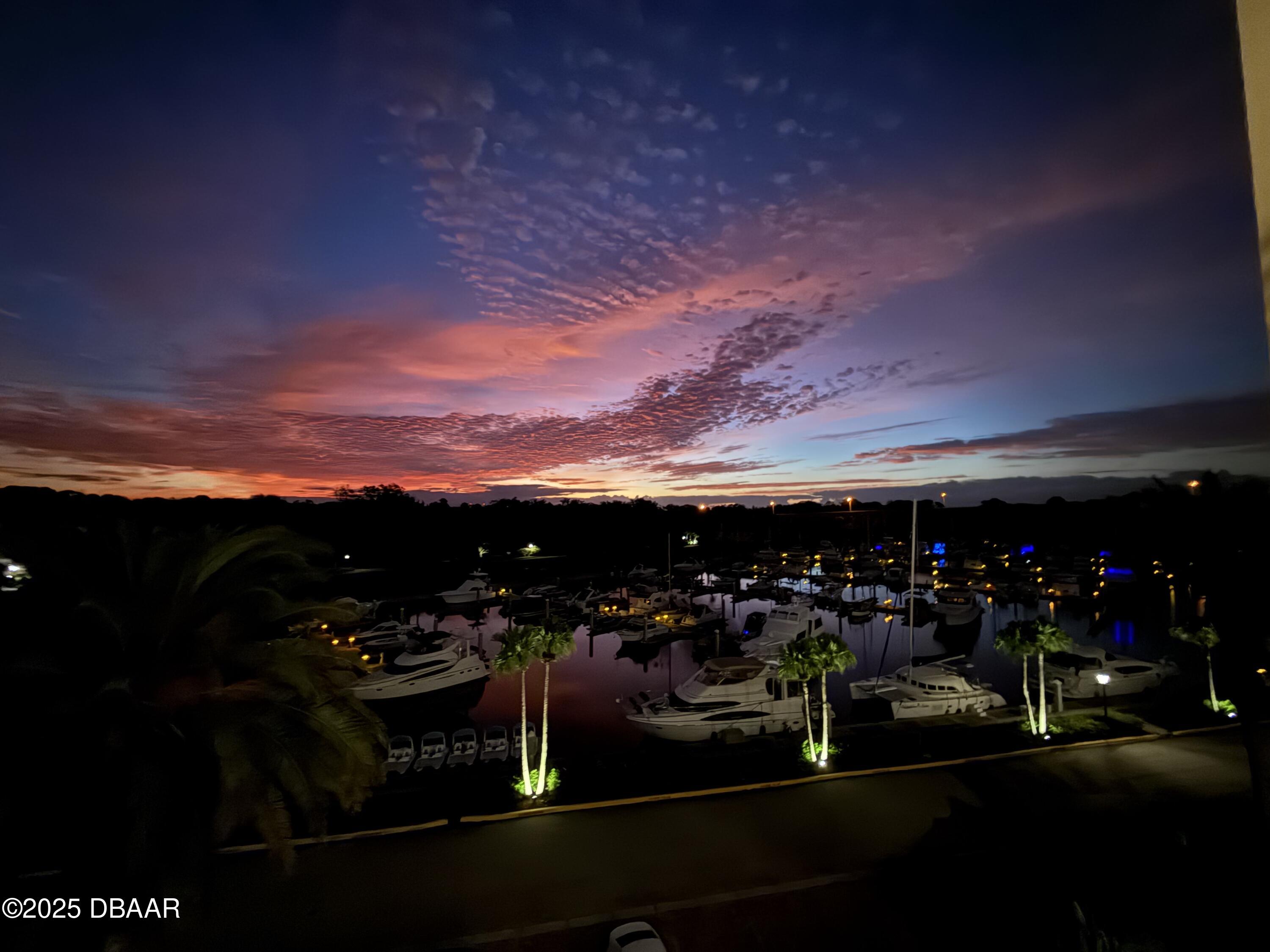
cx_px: 635
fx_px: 514
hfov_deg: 102.1
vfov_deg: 85.7
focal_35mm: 14
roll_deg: +0.5
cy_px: 476
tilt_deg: +4.7
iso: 1600
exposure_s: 1/10
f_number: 2.2
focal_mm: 2.22
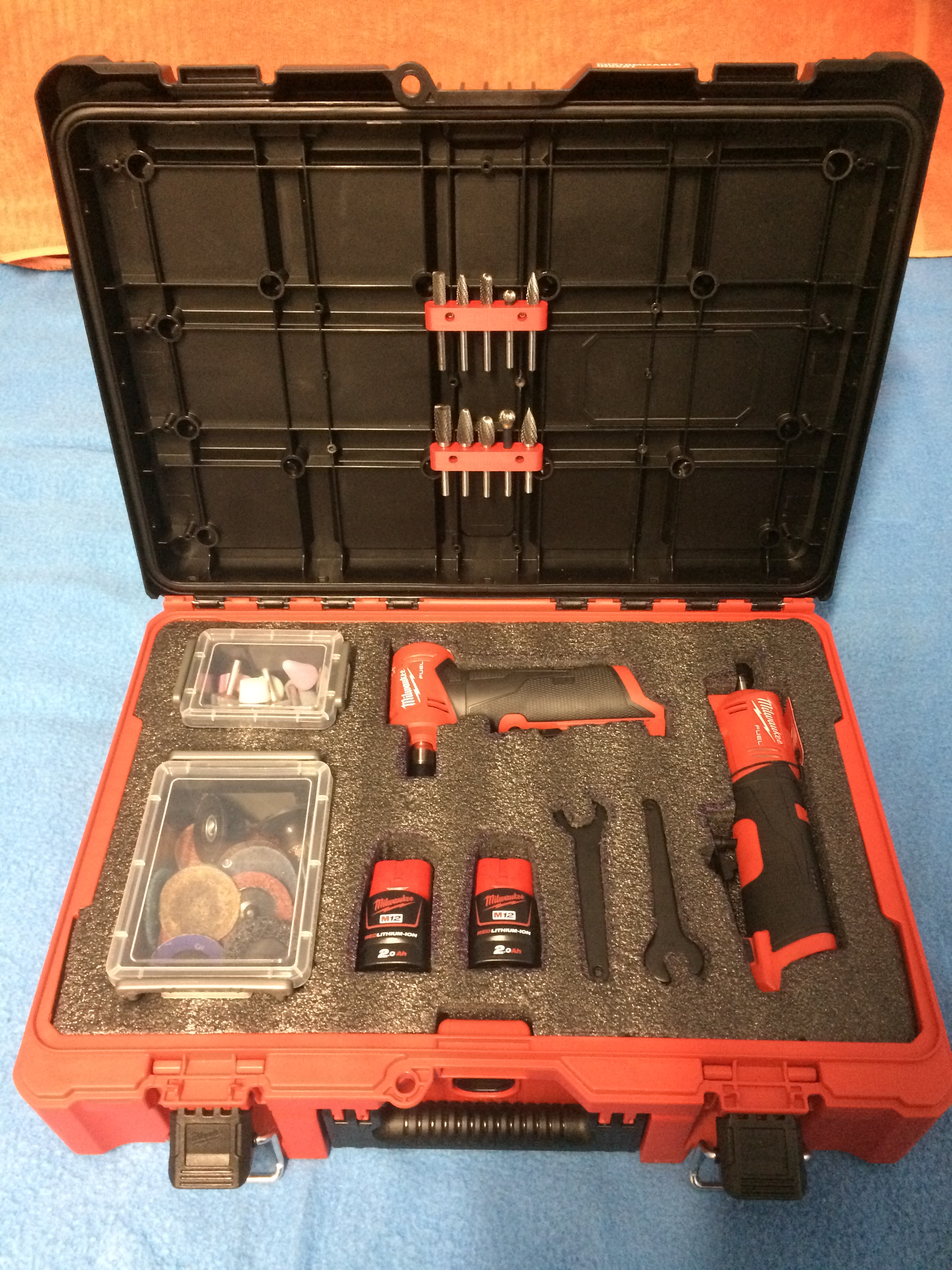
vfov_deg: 61.7
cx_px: 476
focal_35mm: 29
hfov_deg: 48.2
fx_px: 1063
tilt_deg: -56.1
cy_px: 635
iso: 320
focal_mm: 4.15
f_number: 2.2
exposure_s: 1/17
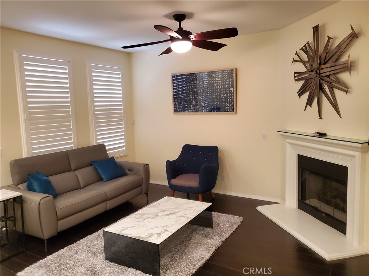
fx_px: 277
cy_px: 138
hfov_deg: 67.3
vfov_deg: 53.1
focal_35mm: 26
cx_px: 184
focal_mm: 4.3
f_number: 1.5
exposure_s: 1/39
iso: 200
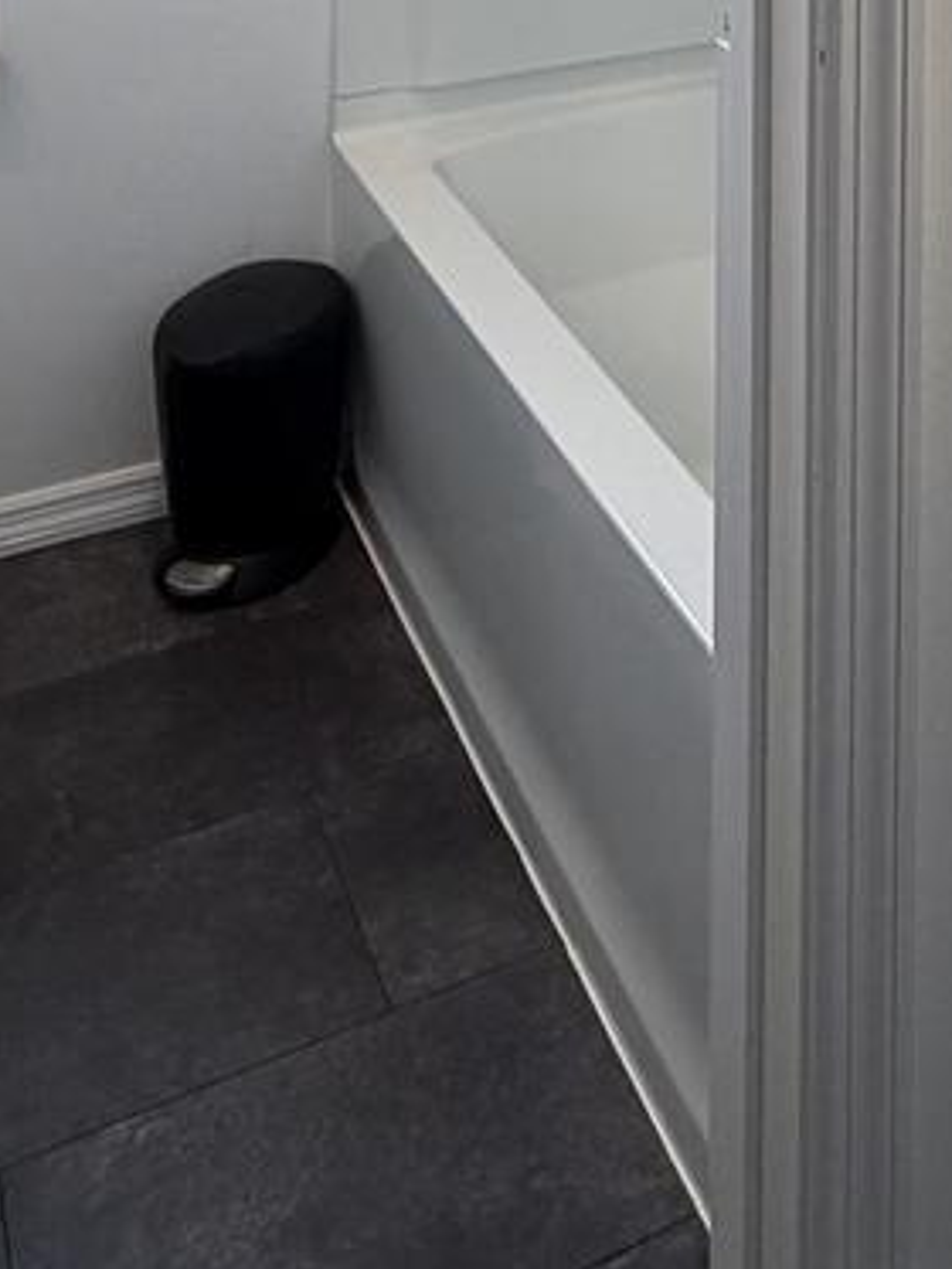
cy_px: -507
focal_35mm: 54
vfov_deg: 27.5
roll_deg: -0.3
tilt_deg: -2.7
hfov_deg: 25.7
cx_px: 949
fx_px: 1979
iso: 125
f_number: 2.2
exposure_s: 1/120
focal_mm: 2.22
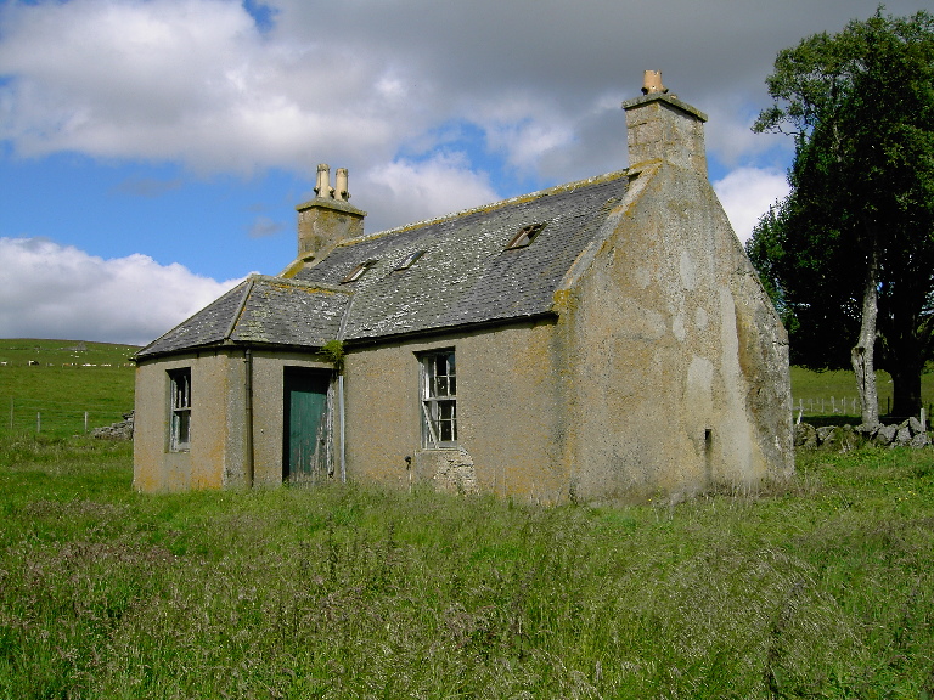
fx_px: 944
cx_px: 467
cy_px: 350
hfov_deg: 52.6
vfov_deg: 40.7
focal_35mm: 35
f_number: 6.7
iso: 100
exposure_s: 1/640
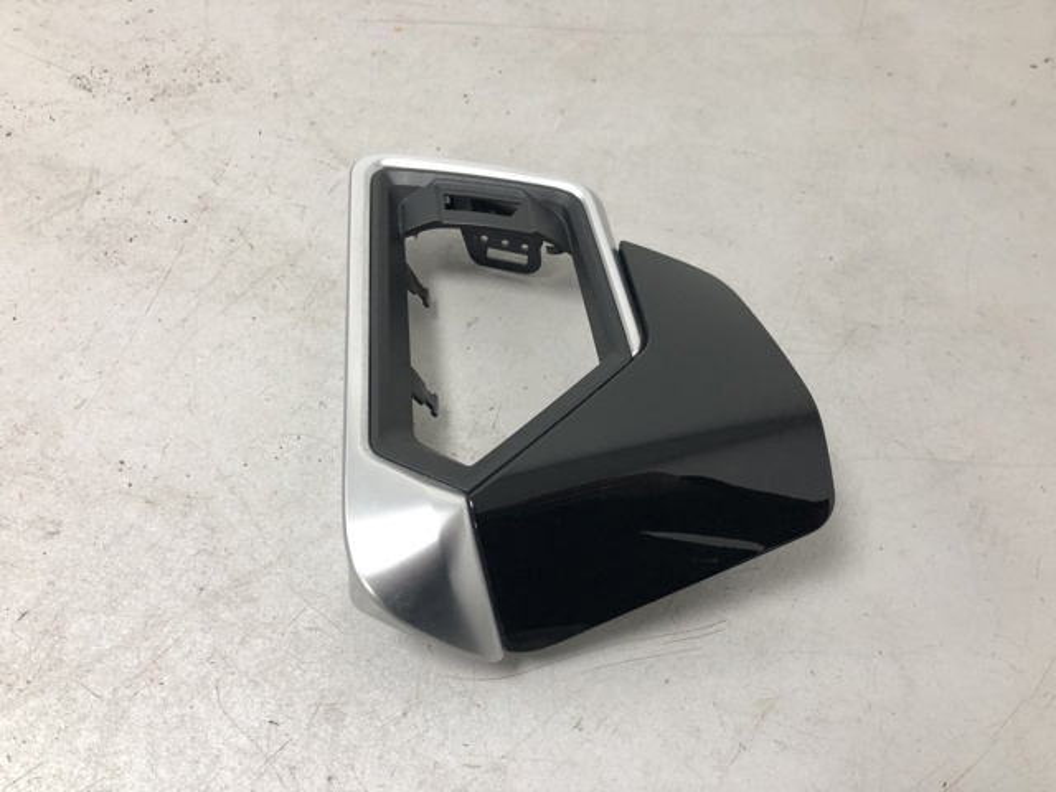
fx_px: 854
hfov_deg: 63.4
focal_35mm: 28
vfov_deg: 49.7
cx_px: 528
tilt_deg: -54.1
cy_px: 396
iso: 40
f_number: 1.8
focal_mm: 4
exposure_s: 1/25
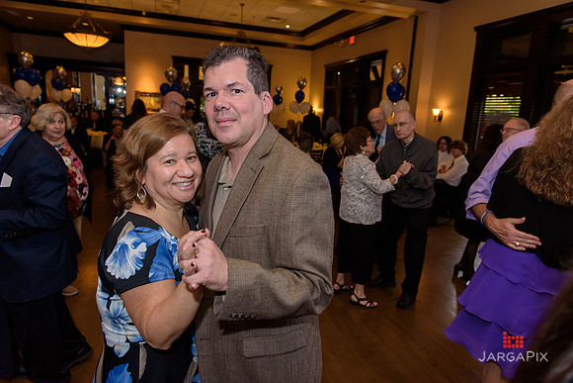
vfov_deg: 53.2
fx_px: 382
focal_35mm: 24
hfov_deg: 73.7
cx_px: 286
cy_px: 192
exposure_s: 1/125
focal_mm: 24
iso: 1250
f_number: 3.2
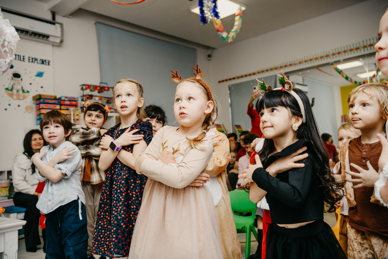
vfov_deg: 38.9
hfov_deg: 55.8
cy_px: 130
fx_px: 366
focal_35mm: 34
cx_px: 194
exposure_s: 1/160
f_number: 4
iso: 250
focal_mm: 34
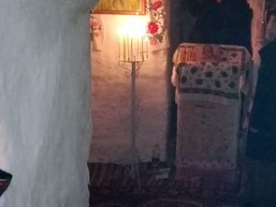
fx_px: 510
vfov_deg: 22.9
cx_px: 207
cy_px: 111
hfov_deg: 29.8
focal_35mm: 64
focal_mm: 3.68
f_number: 2
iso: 1330
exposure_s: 1/20
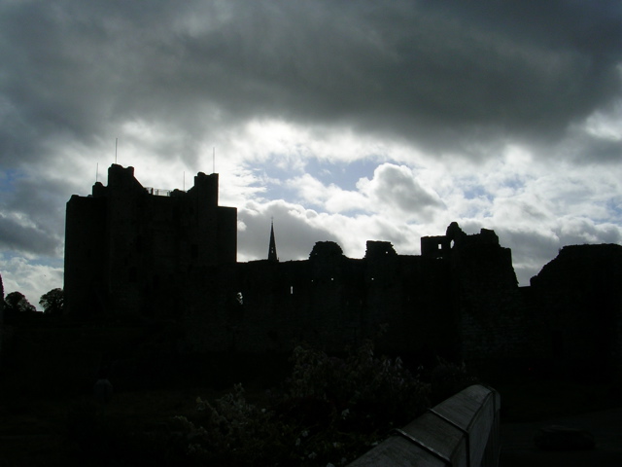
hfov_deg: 49.0
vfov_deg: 37.7
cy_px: 234
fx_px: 683
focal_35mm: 38
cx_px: 311
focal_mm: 5.8
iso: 50
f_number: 5.6
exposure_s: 1/1266
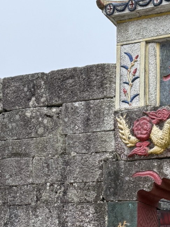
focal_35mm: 74
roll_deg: -0.5
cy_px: 262
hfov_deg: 18.3
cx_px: 229
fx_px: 485
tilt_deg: +2.4
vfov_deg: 24.2
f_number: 1.78
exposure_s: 1/654
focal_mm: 6.76
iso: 100
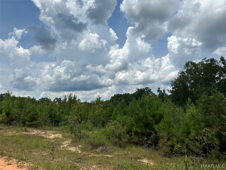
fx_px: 157
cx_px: 113
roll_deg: +0.3
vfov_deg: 56.8
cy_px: 85
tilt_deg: +8.7
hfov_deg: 71.6
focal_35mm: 24
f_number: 1.78
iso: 80
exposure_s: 1/10753
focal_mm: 6.86
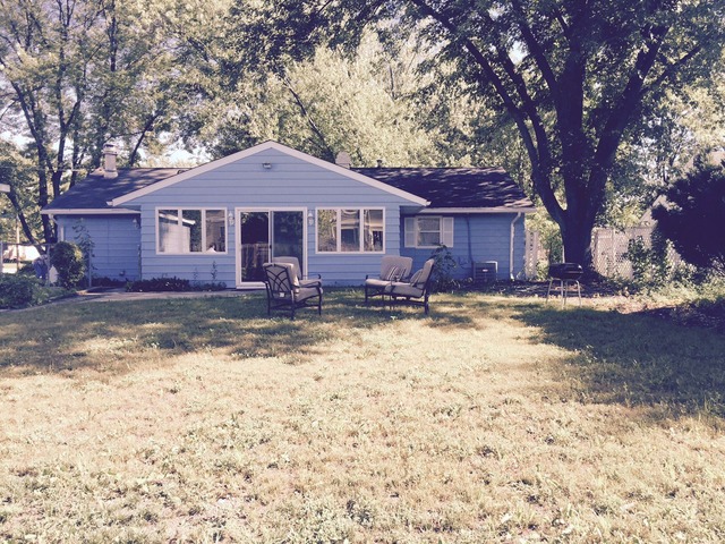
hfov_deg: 61.7
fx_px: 607
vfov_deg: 48.2
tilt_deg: -1.4
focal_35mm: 29
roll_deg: -0.7
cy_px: 272
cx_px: 362
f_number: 2.2
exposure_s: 1/482
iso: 32
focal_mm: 4.15
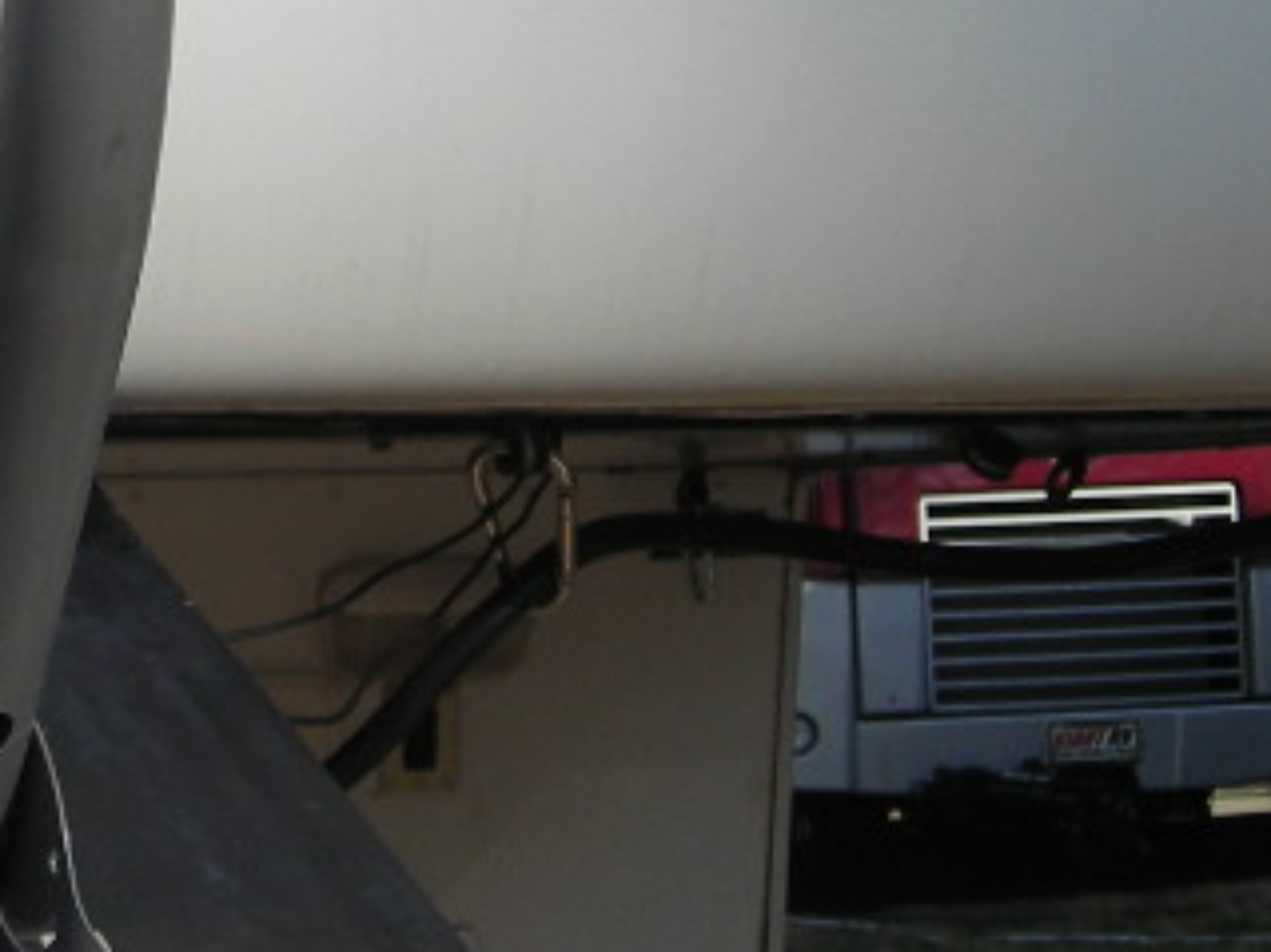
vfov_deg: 12.0
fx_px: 4478
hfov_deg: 15.5
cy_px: 44
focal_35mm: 122
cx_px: -311
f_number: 6.4
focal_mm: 6.3
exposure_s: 1/196
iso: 50
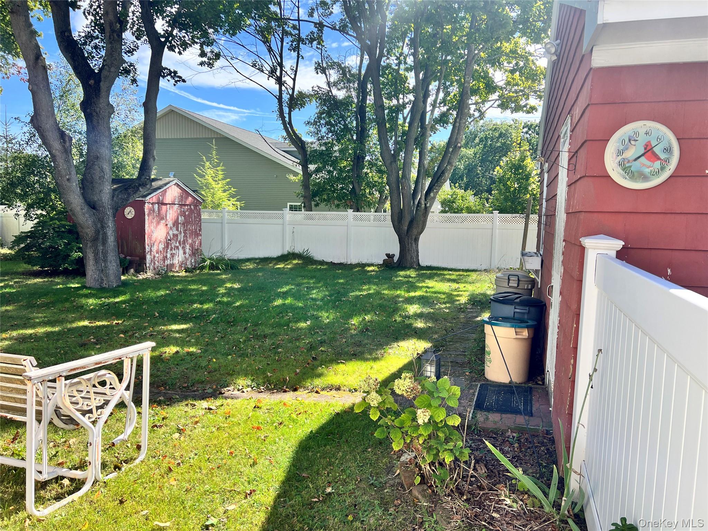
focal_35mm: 26
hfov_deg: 67.3
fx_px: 532
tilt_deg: -6.0
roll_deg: -0.9
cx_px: 354
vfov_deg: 53.1
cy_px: 266
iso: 50
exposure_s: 1/1597
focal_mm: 5.7
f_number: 1.5
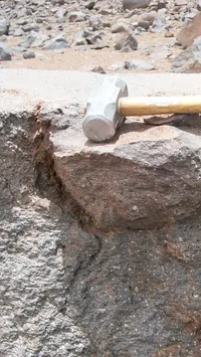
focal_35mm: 53
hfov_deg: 22.4
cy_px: 177
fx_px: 502
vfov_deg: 39.2
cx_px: 158
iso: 80
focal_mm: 6
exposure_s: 1/415
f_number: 4.8
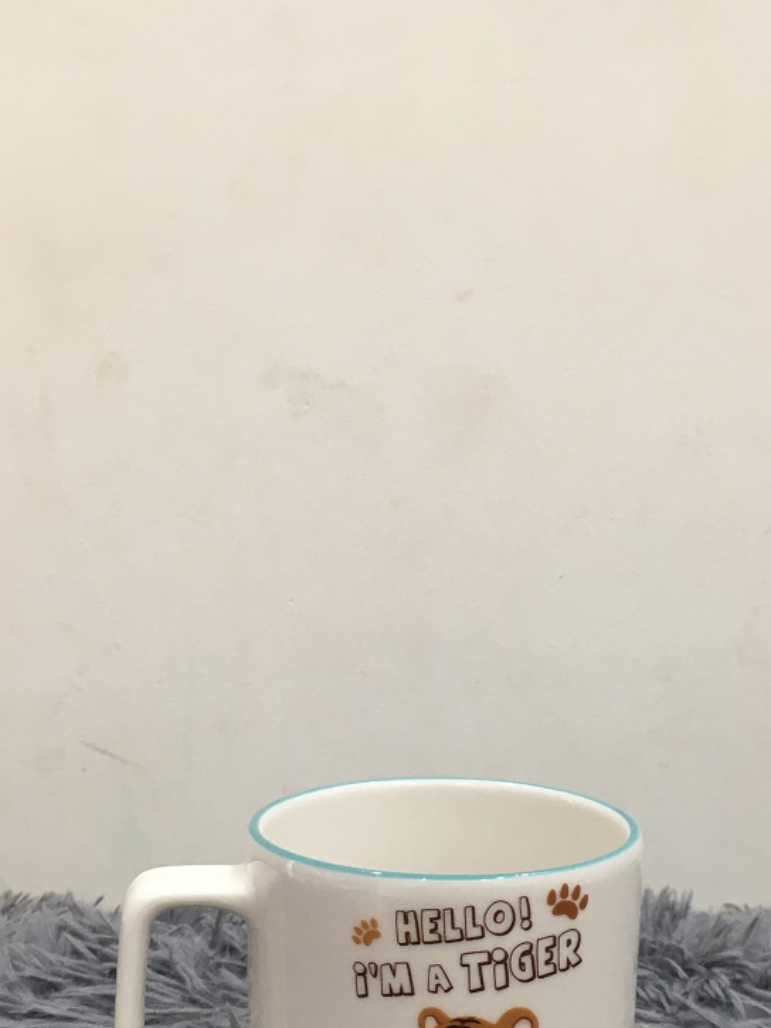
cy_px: 766
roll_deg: +0.5
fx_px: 1425
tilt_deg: -11.4
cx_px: 451
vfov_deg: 38.7
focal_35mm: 48
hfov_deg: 30.2
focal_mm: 4.15
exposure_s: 1/33
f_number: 2.2
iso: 80
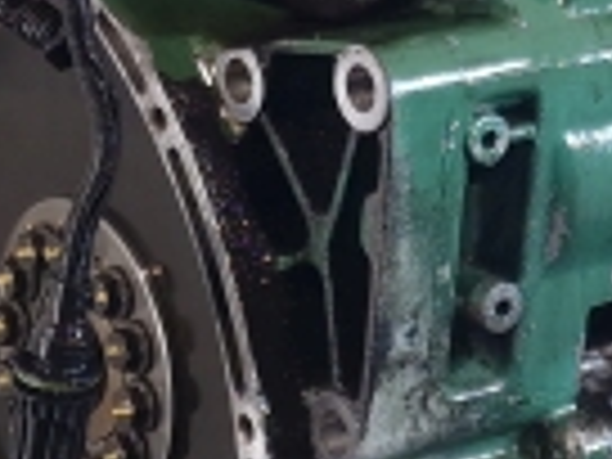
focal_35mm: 135
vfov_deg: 10.9
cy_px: 22
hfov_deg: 14.1
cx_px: 774
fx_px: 2387
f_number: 1.8
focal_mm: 6.4
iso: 100
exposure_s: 1/50
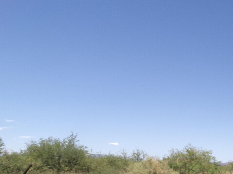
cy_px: 168
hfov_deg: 35.6
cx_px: 186
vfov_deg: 26.7
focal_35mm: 52
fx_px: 350
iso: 100
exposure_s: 1/110
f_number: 11.07
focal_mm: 4.3
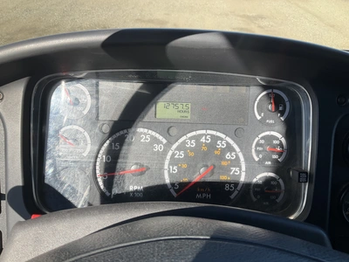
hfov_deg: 61.7
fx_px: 292
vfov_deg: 48.2
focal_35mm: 29
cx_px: 174
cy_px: 131
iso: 25
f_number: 1.8
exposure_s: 1/883
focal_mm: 3
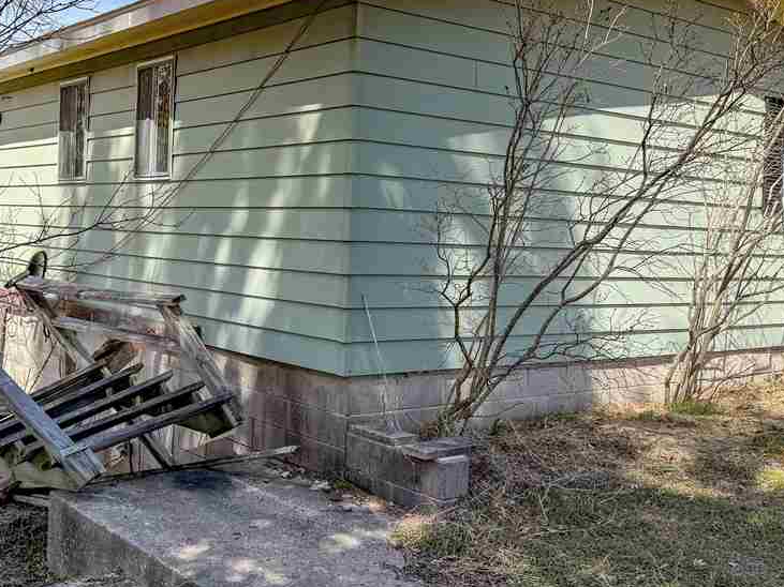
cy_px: 231
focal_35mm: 42
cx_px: 317
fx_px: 951
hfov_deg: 44.6
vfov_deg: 34.2
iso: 80
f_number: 1.8
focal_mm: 6.76
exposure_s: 1/2800
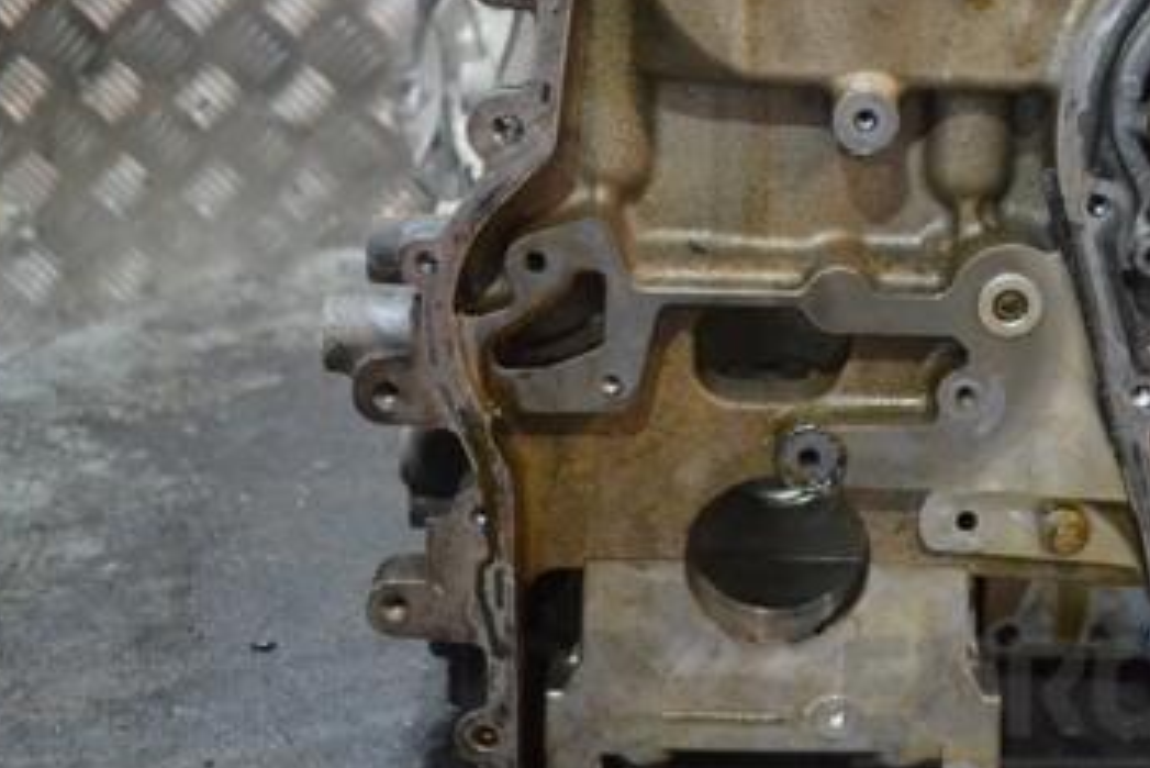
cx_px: 781
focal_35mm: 67
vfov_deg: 20.3
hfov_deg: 29.8
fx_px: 2141
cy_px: 247
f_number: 4.2
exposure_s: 1/40
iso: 3200
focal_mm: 26
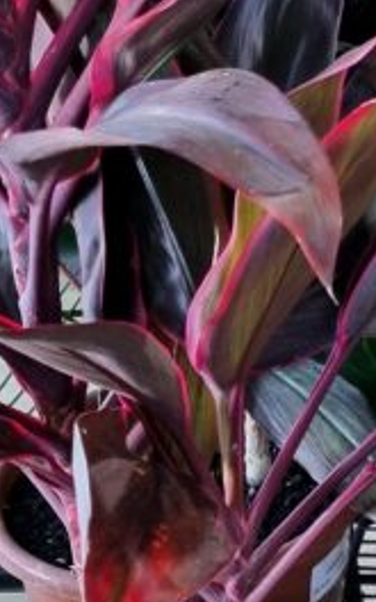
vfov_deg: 19.3
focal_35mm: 107
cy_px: 144
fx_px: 1754
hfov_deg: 11.3
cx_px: 688
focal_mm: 5.4
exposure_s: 1/40
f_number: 1.8
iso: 250
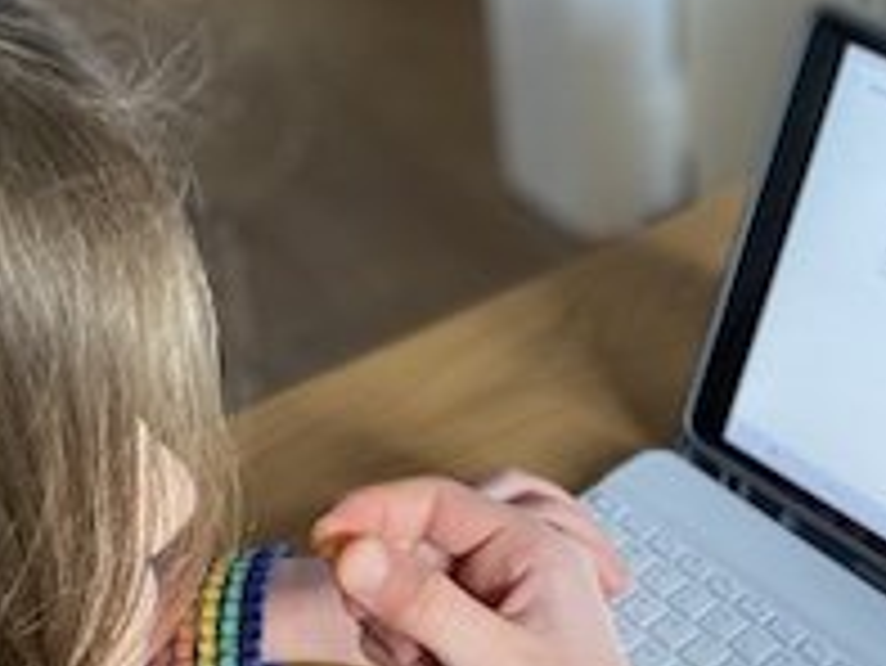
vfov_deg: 20.6
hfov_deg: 28.9
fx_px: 1690
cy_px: 826
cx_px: 679
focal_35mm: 66
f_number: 1.8
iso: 200
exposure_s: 1/60
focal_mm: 4.25
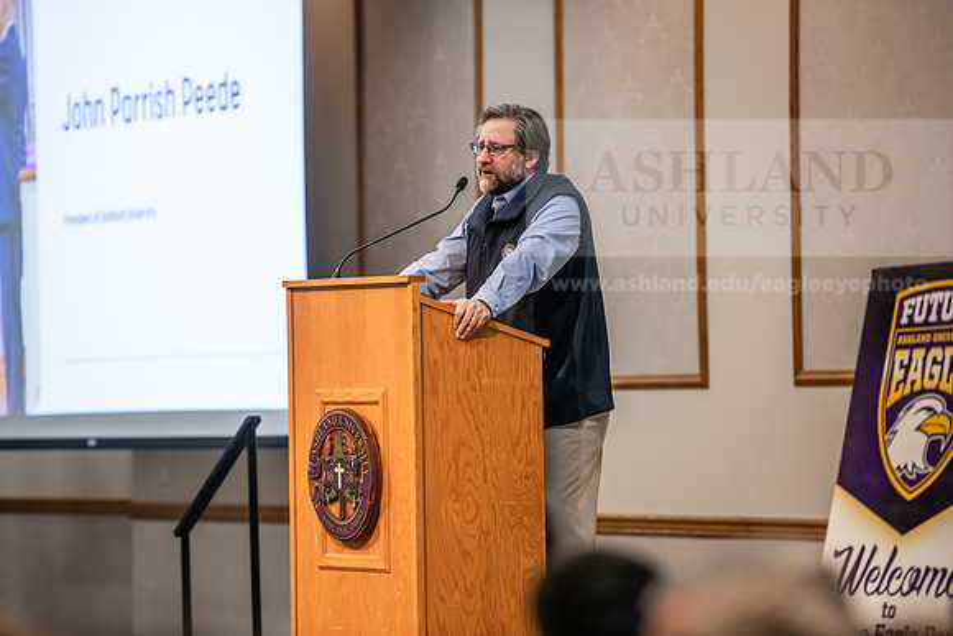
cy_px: 318
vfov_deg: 7.4
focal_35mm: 185
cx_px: 476
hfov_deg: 11.1
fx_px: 4898
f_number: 3.2
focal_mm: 185
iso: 1600
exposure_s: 1/250
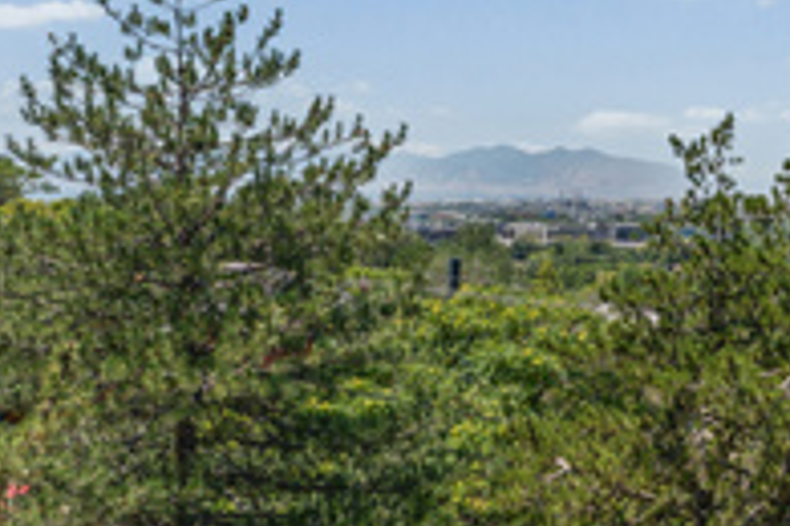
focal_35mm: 46
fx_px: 1009
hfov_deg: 39.5
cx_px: 717
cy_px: 182
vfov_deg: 29.1
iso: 250
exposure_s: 1/400
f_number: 9
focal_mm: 14
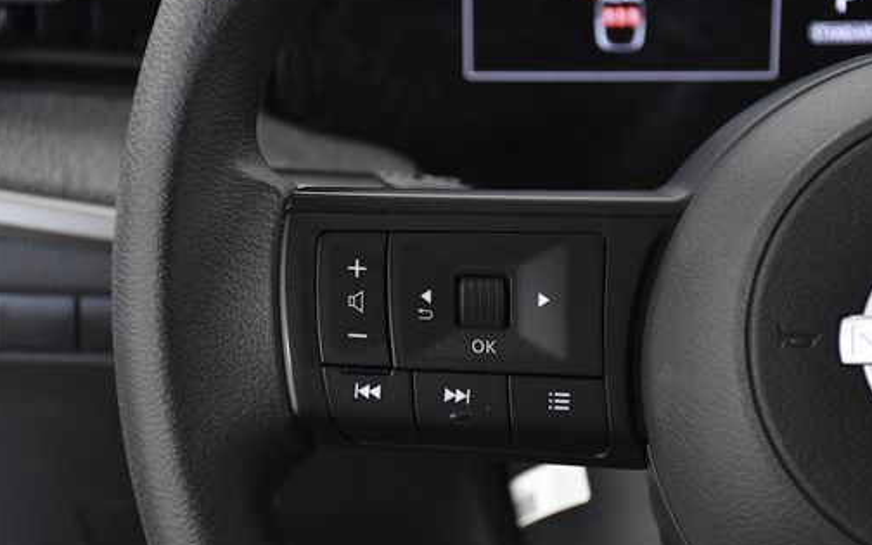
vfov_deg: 13.5
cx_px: 491
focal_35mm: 97
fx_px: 2305
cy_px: 316
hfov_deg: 21.4
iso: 2500
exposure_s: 1/250
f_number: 4.8
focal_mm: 50
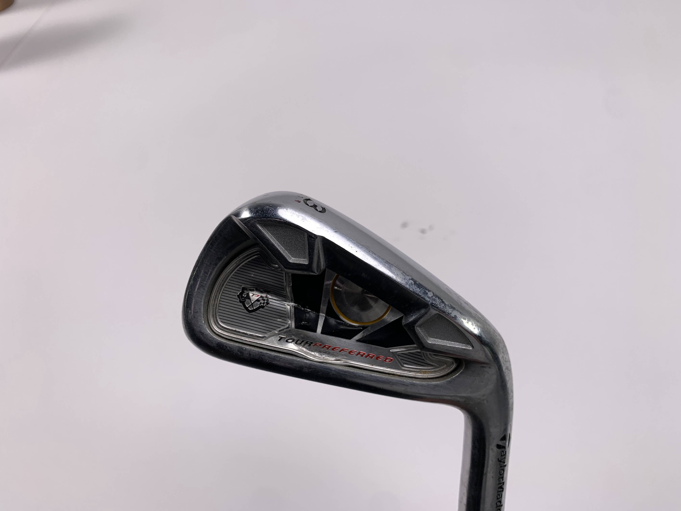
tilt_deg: -49.4
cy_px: 256
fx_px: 511
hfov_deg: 67.3
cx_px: 340
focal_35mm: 26
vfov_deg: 53.1
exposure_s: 1/229
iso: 25
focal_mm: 4.25
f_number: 1.8
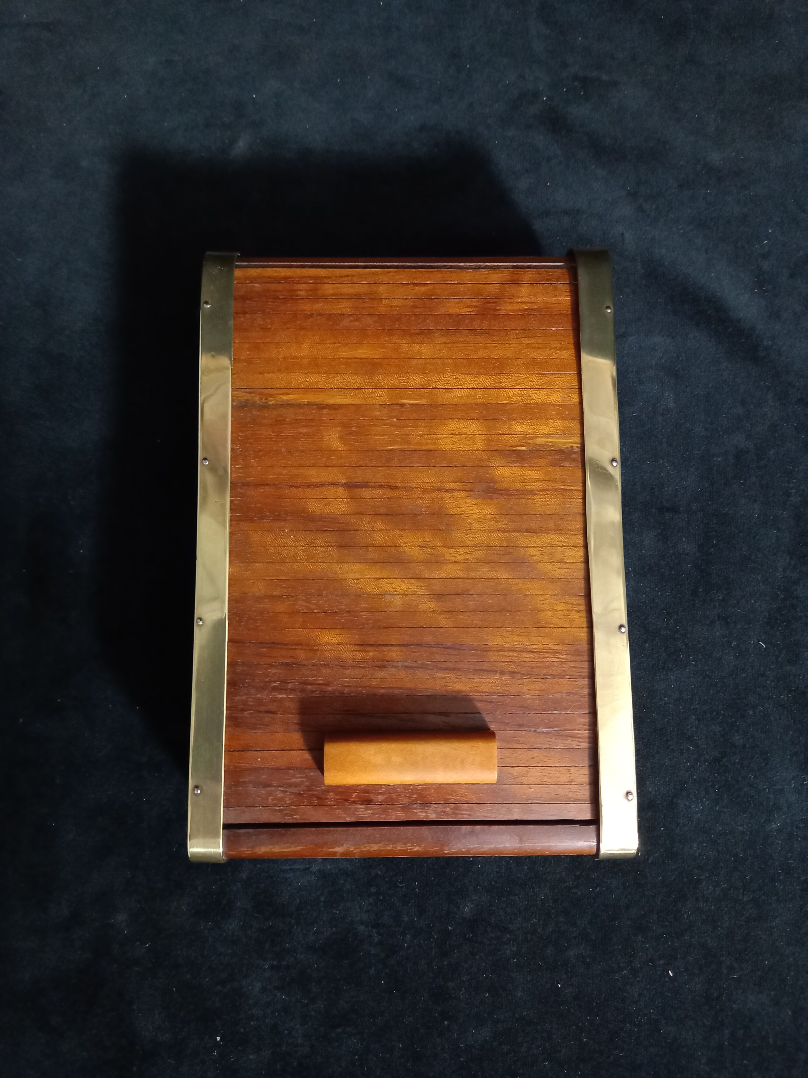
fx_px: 778
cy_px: 539
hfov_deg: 54.9
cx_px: 404
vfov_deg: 69.4
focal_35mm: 25
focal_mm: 4.6
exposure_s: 1/25
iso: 400
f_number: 2
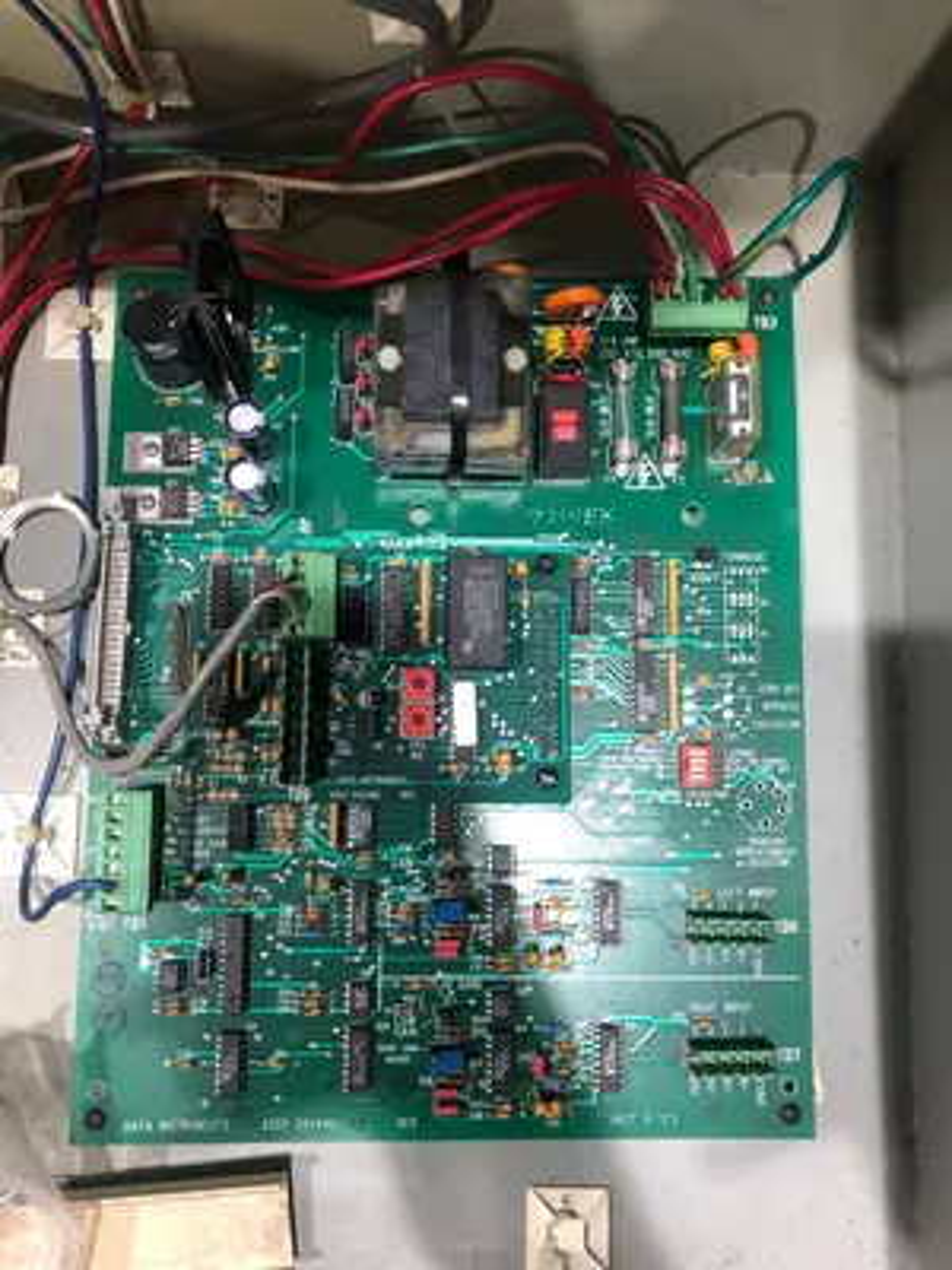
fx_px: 1027
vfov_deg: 63.4
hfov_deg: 49.7
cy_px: 635
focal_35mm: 28
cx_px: 476
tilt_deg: -85.1
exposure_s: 1/20
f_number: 1.8
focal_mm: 4
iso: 40
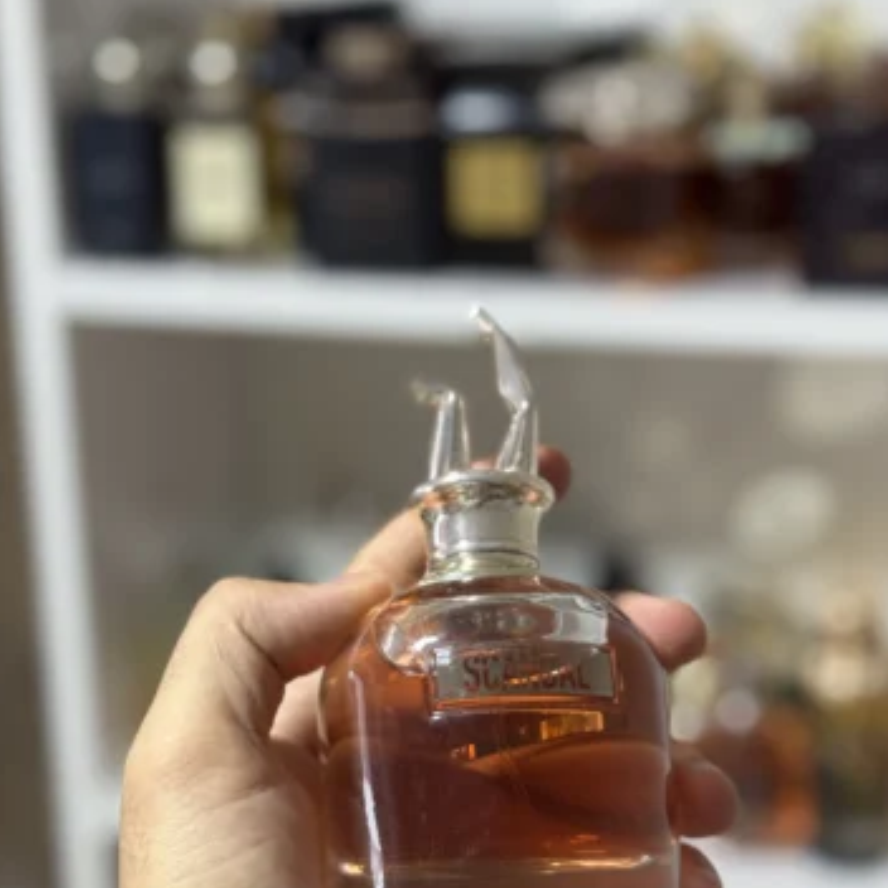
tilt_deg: -17.1
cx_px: 487
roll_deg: +0.0
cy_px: 579
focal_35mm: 69
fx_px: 2003
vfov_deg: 24.9
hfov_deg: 25.0
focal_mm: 6.76
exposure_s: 1/50
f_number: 1.78
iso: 200
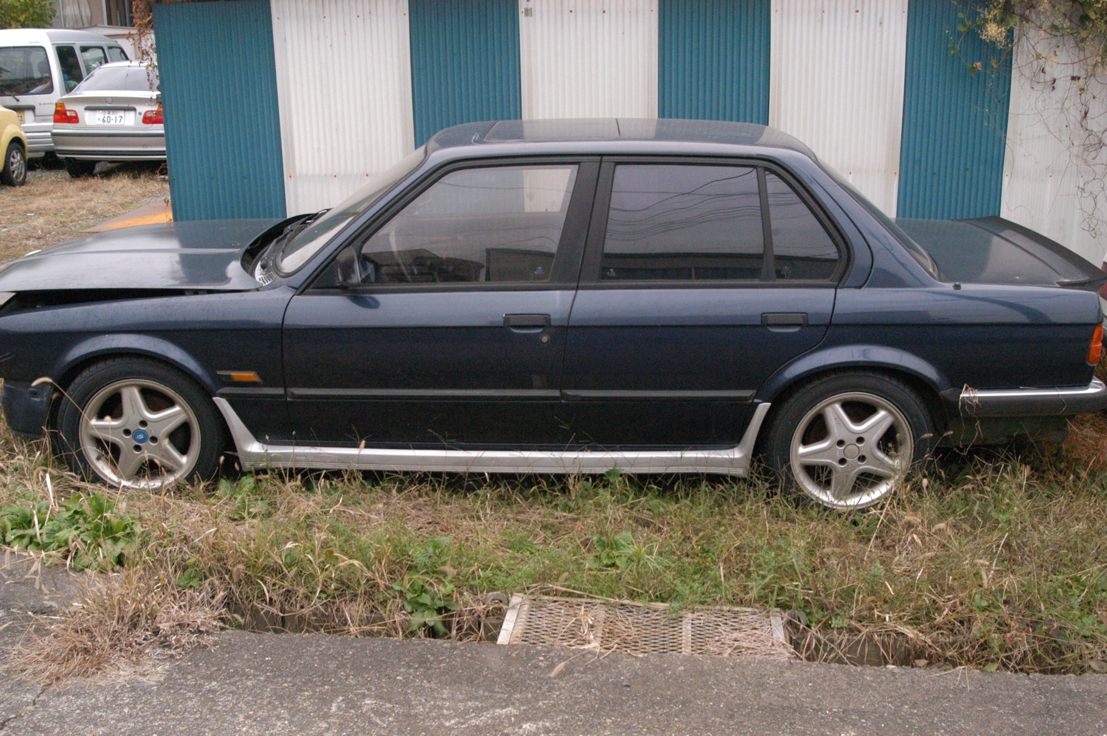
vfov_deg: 36.8
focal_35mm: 36
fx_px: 1106
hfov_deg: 53.2
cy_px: 368
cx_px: 554
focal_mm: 24
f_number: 8
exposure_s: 1/250
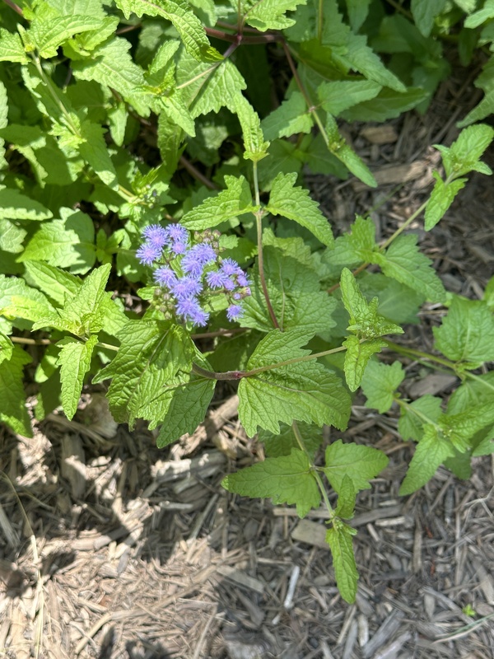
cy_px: 330
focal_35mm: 48
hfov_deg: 30.3
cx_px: 247
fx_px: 913
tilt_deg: -64.1
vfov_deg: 39.7
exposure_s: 1/503
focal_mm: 6.86
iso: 64
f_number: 1.78
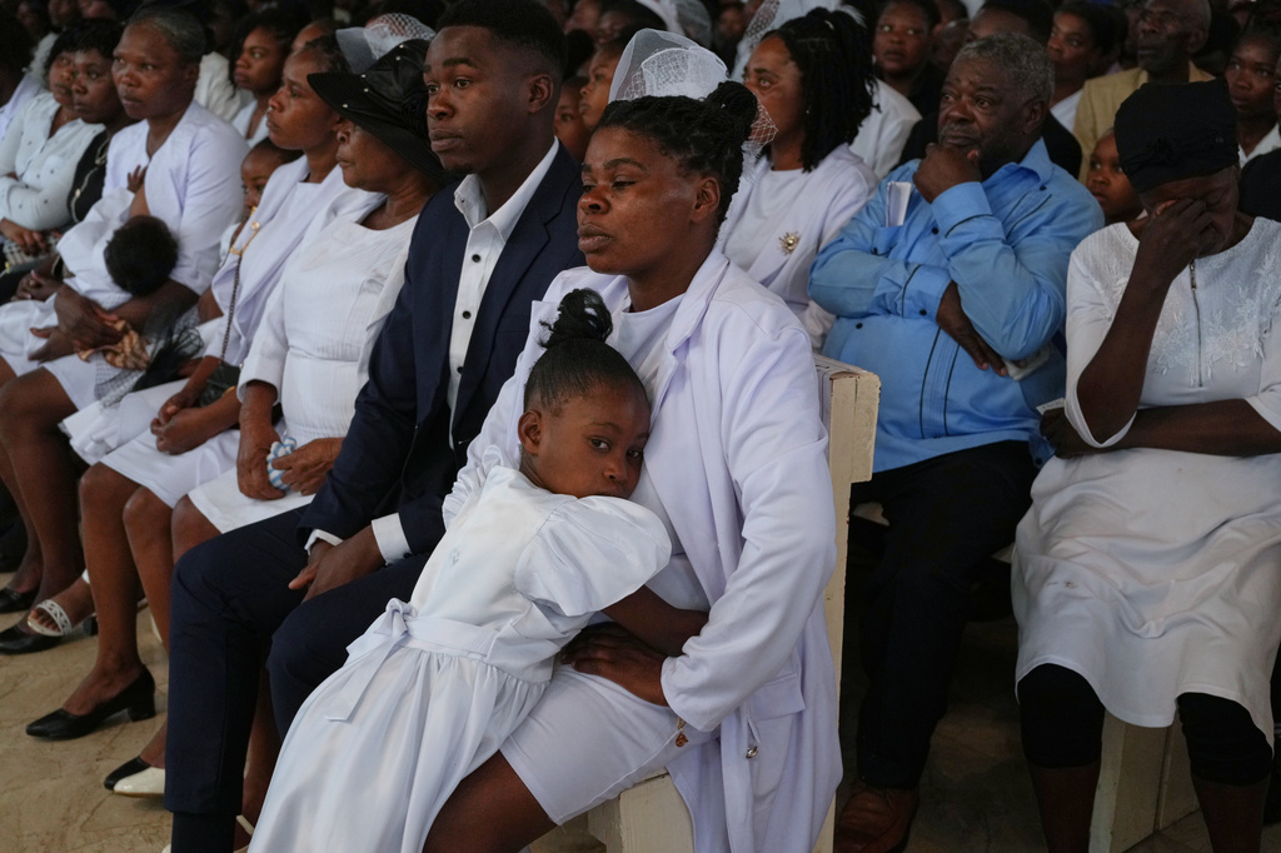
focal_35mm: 50
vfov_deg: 27.0
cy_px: 426
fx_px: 1778
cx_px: 640
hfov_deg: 39.6
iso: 2000
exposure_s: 1/125
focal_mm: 50
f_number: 5
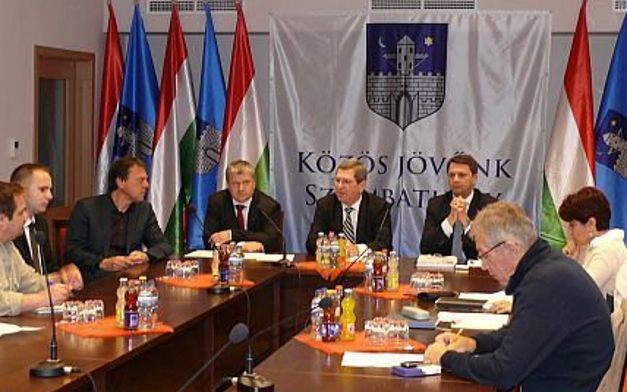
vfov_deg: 19.2
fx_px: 1163
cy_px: 186
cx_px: 316
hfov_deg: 30.2
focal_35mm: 68
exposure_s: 1/30
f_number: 3.2
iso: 160
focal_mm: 10.1
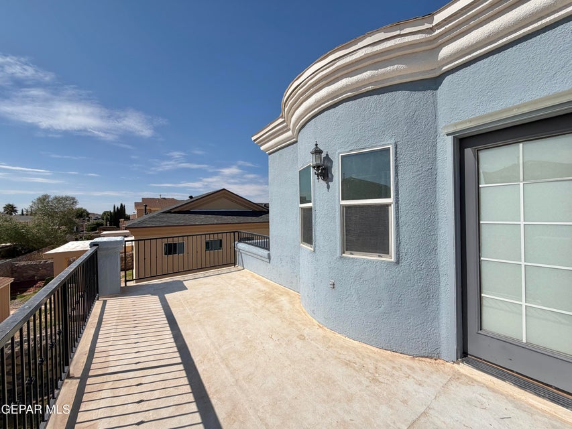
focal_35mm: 14
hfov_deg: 102.1
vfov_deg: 85.7
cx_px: 286
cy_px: 214
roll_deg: +1.1
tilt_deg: -0.7
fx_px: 231
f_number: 2.2
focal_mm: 2.22
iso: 20
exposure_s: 1/1901
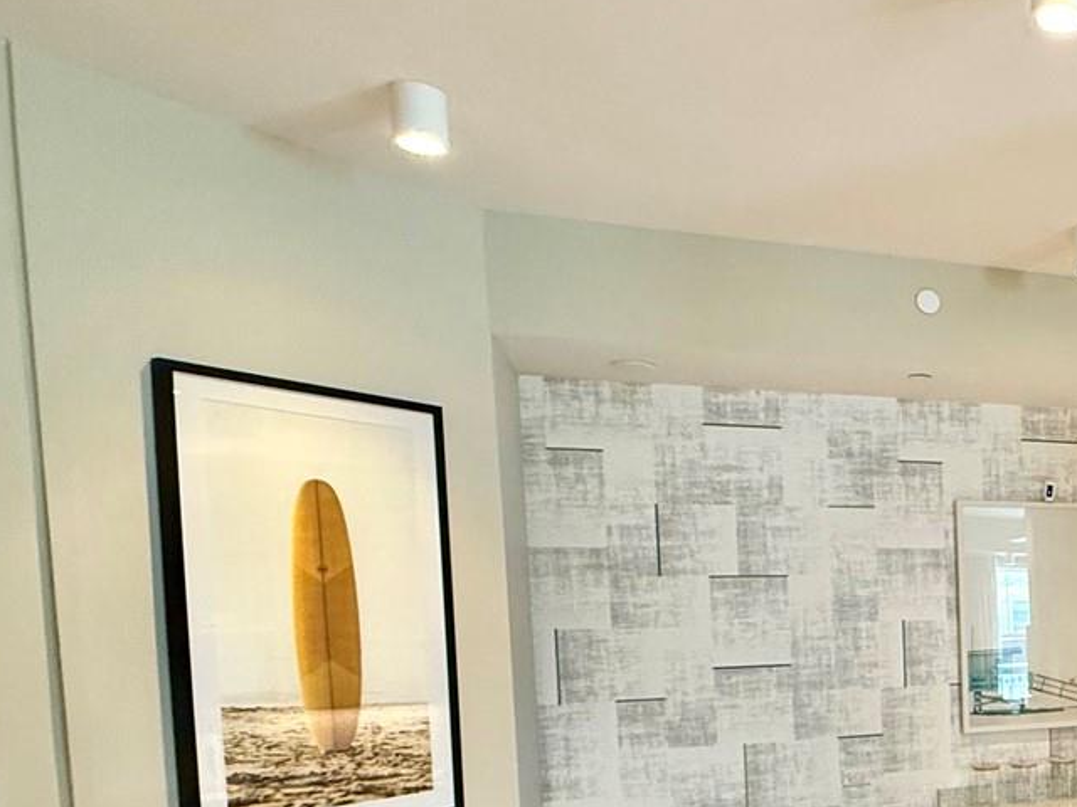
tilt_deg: -2.0
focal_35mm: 35
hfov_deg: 41.5
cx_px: 1193
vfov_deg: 38.9
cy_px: 662
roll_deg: +1.7
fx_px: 1089
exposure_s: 1/120
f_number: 2.2
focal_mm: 2.22
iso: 320
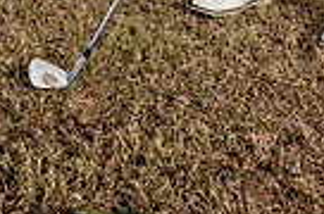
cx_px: 160
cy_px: -307
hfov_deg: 27.8
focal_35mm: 73
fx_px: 655
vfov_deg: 13.4
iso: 100
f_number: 8
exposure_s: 1/250
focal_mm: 22
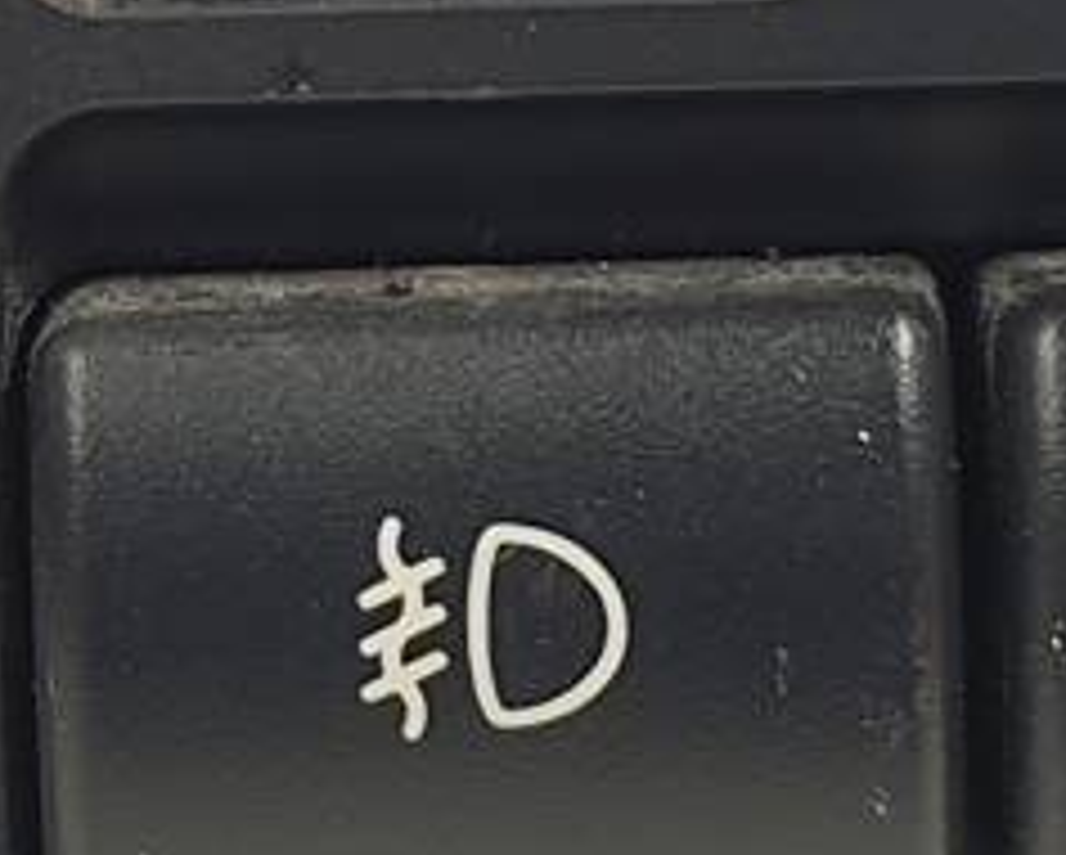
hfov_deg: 12.4
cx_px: 103
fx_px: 4863
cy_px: -346
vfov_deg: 9.8
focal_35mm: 154
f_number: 2.4
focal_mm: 4.3
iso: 50
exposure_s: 1/100
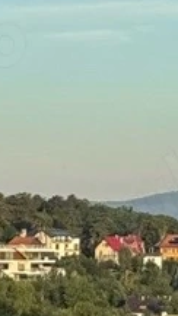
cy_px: 197
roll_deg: -1.6
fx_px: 2703
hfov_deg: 3.6
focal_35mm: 322
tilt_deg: +1.3
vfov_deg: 6.7
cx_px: -411
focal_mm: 6.76
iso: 64
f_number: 1.78
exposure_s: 1/1403
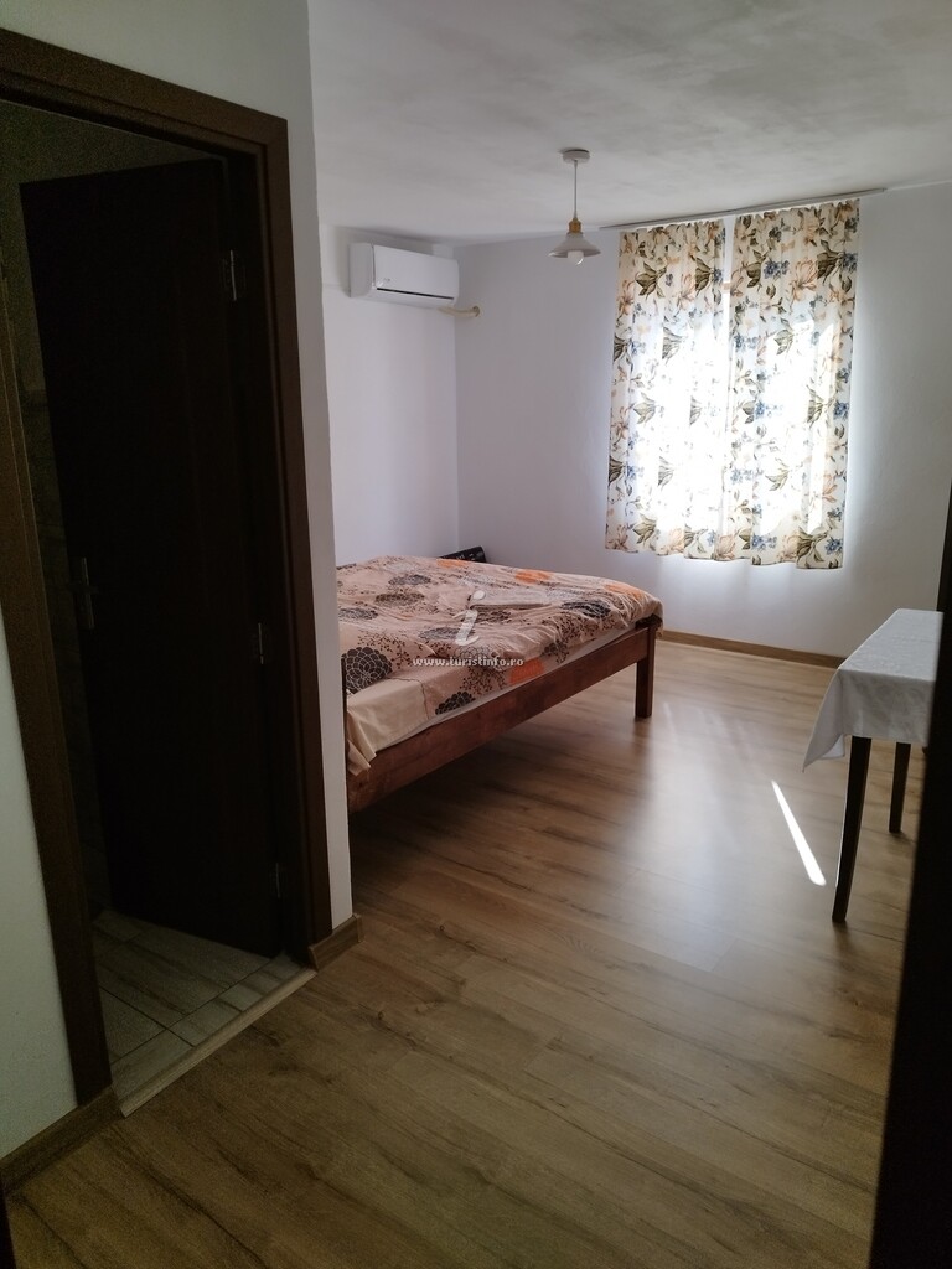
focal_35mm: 24
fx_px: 880
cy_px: 634
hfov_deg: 56.8
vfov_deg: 71.6
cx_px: 476
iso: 70
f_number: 1.89
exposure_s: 1/50
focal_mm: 5.89
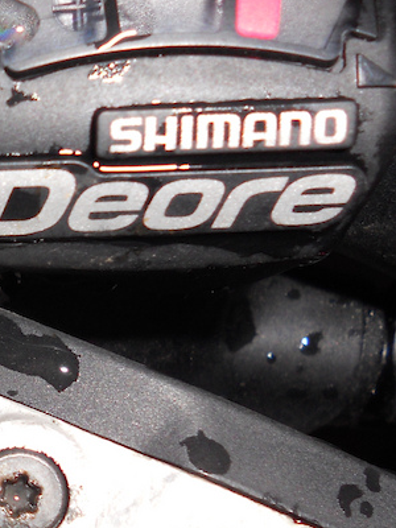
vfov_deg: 23.7
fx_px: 1251
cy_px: 372
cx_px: -209
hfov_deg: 16.3
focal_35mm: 82
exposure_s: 1/25
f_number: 8.8
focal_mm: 5.8
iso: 80
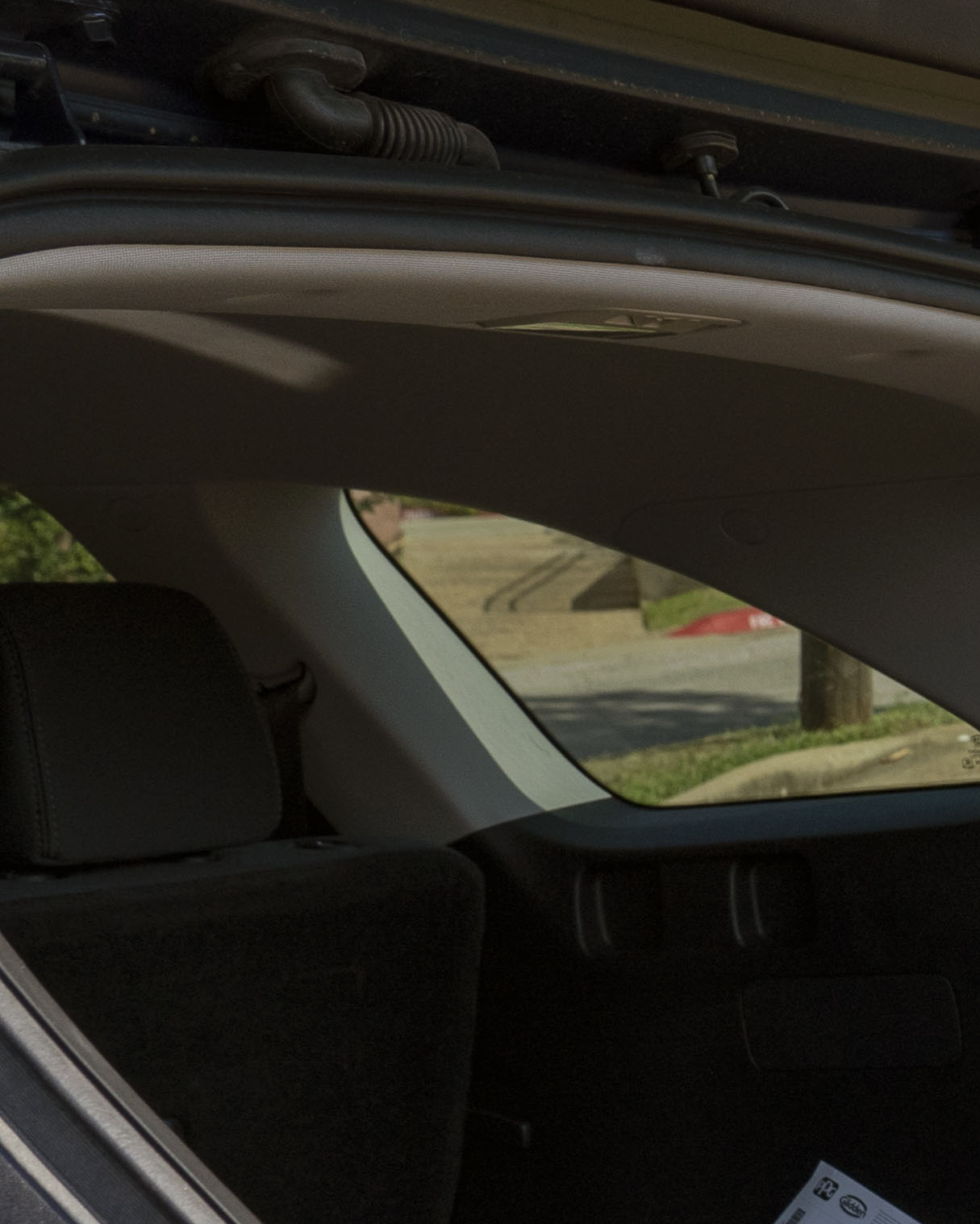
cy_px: 1081
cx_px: 1852
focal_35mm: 89
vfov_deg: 21.1
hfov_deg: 14.7
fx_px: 3226
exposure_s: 1/400
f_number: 7.1
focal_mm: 24
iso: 200
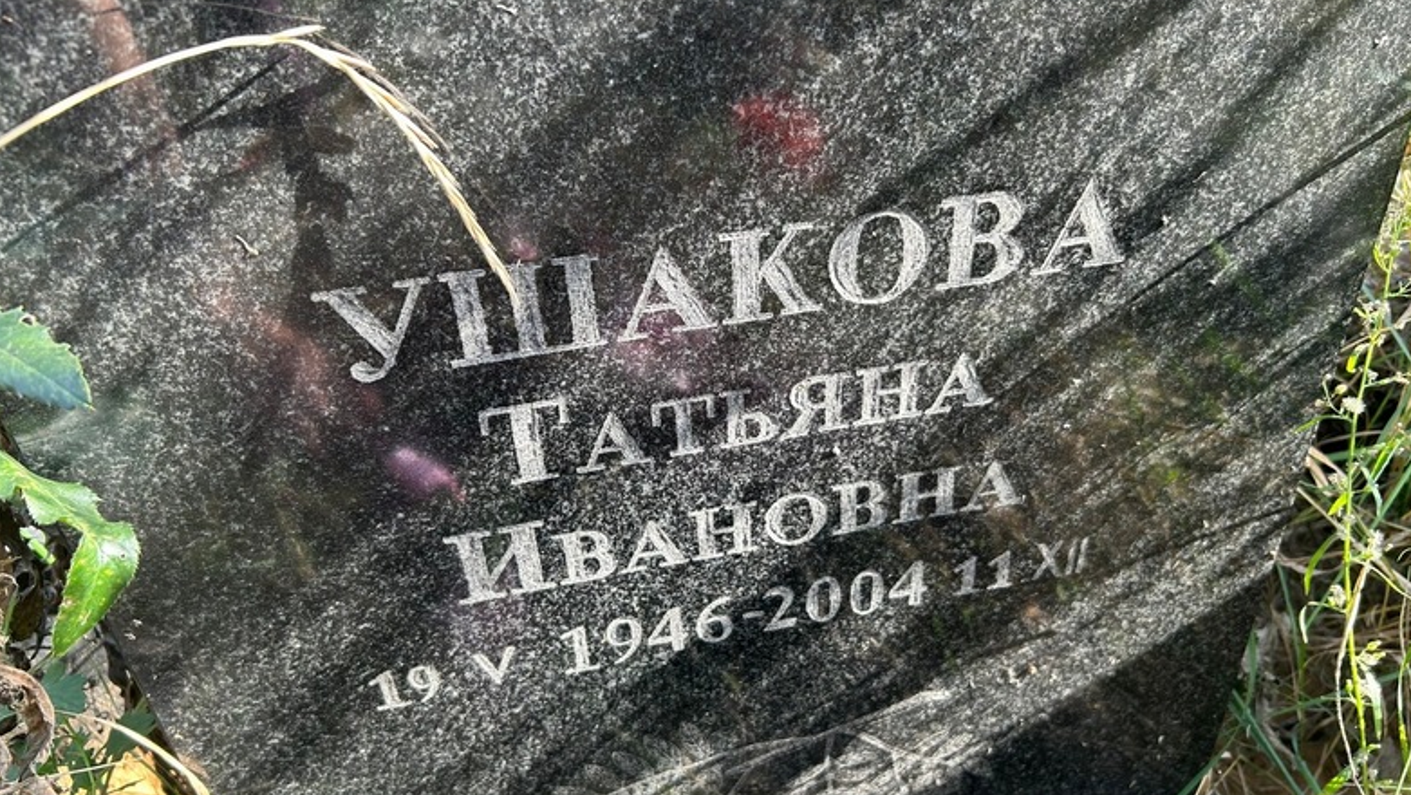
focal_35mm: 29
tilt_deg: -32.9
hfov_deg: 66.0
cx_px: 703
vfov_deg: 40.2
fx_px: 1085
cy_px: 407
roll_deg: +4.2
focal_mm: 5.7
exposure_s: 1/157
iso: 40
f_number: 1.5
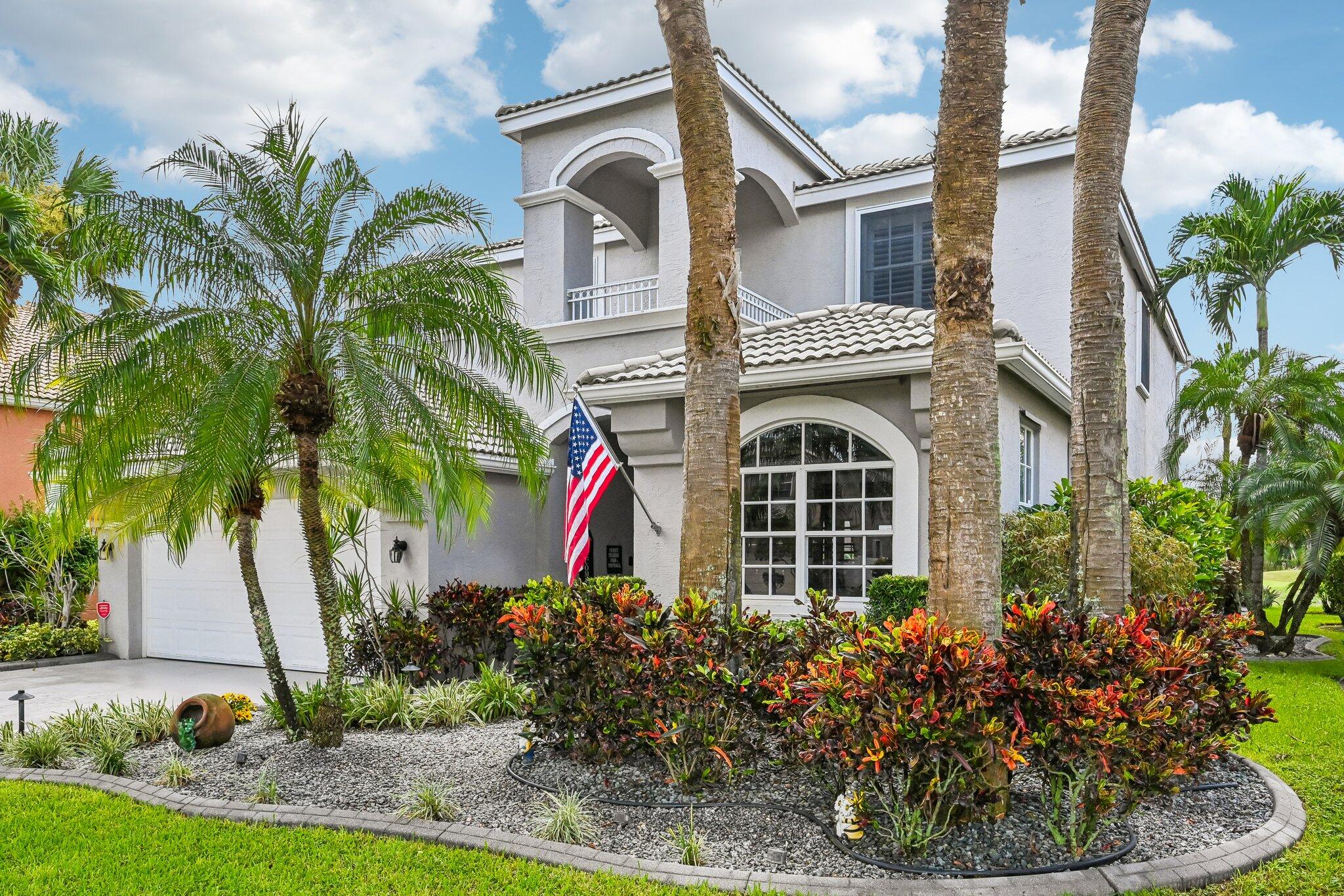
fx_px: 915
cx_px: 672
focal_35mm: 24
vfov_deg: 52.2
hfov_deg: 72.6
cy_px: 448
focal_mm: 24.5
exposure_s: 1/1250
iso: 2500
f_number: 10
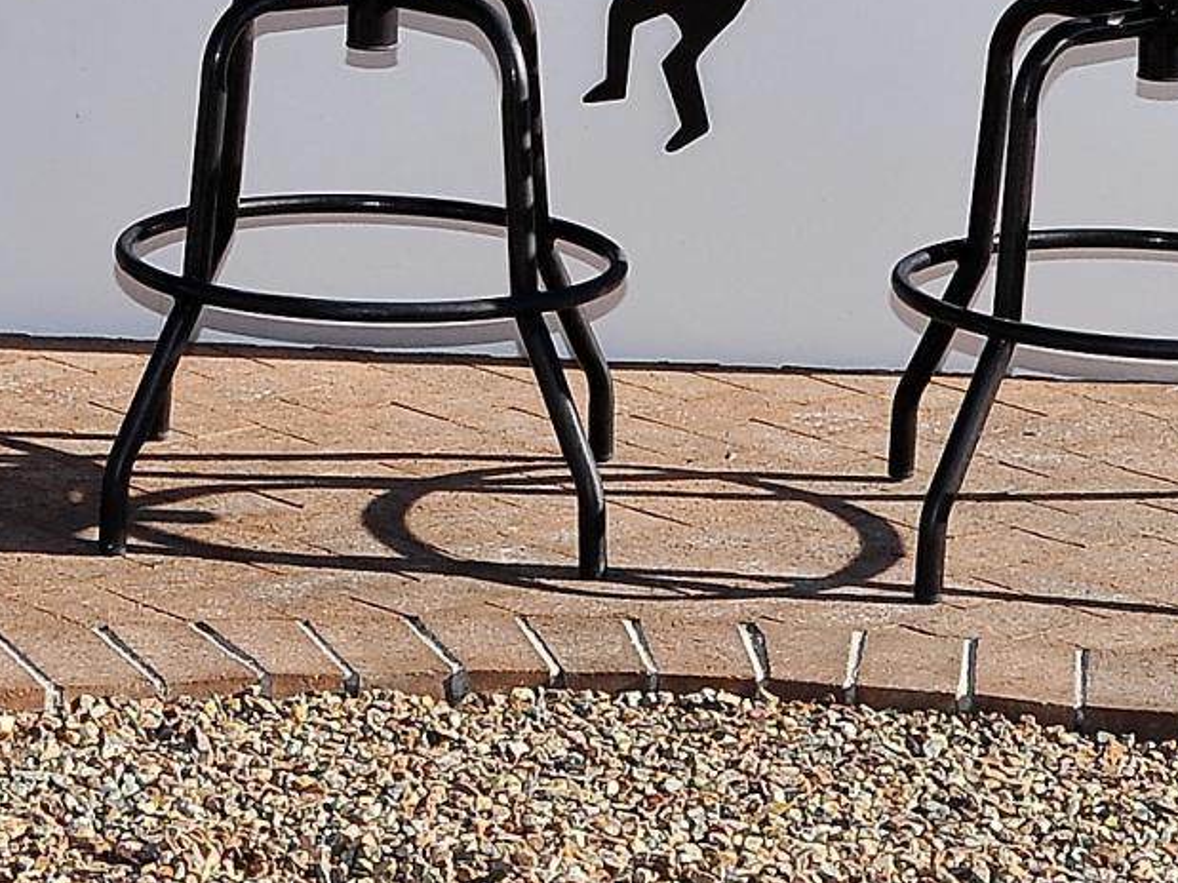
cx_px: -206
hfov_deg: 11.9
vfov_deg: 8.6
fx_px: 5546
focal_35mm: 163
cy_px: -837
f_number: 13
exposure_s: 1/320
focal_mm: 35
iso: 320
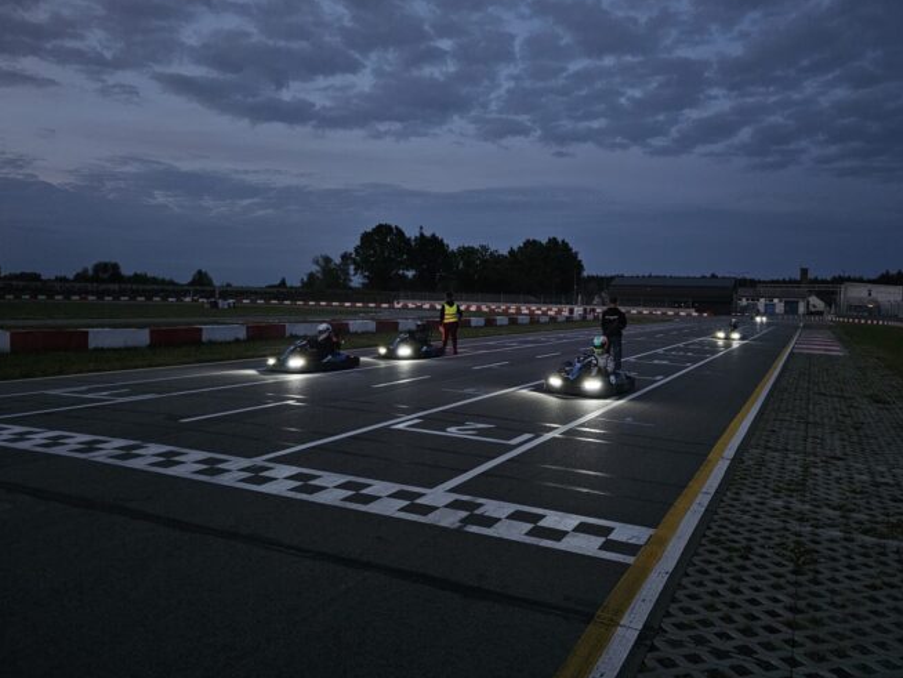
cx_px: 486
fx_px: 705
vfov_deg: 51.3
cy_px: 302
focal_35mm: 27
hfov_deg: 65.2
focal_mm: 6.3
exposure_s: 1/100
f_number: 1.7
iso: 500
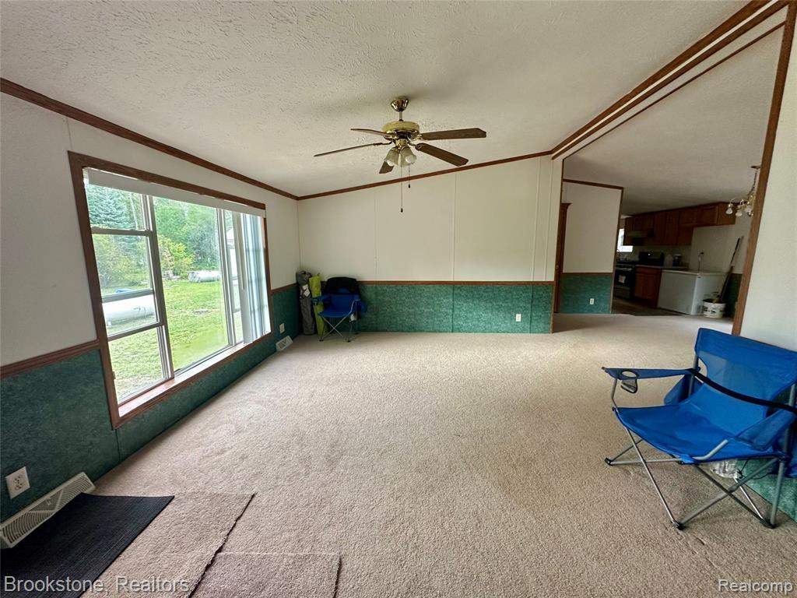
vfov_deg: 85.7
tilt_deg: -8.7
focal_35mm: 14
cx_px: 398
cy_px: 299
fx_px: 322
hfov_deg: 102.1
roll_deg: -0.1
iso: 200
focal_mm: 2.22
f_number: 2.2
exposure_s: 1/99
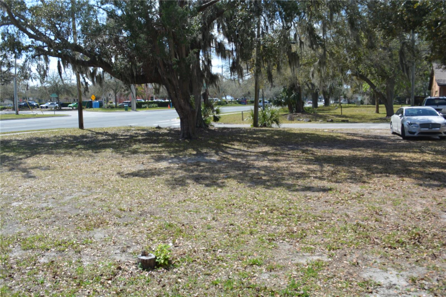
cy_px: 148
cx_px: 223
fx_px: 372
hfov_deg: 61.9
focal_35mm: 30
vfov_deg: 43.6
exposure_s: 1/250
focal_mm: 20
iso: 160
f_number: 8
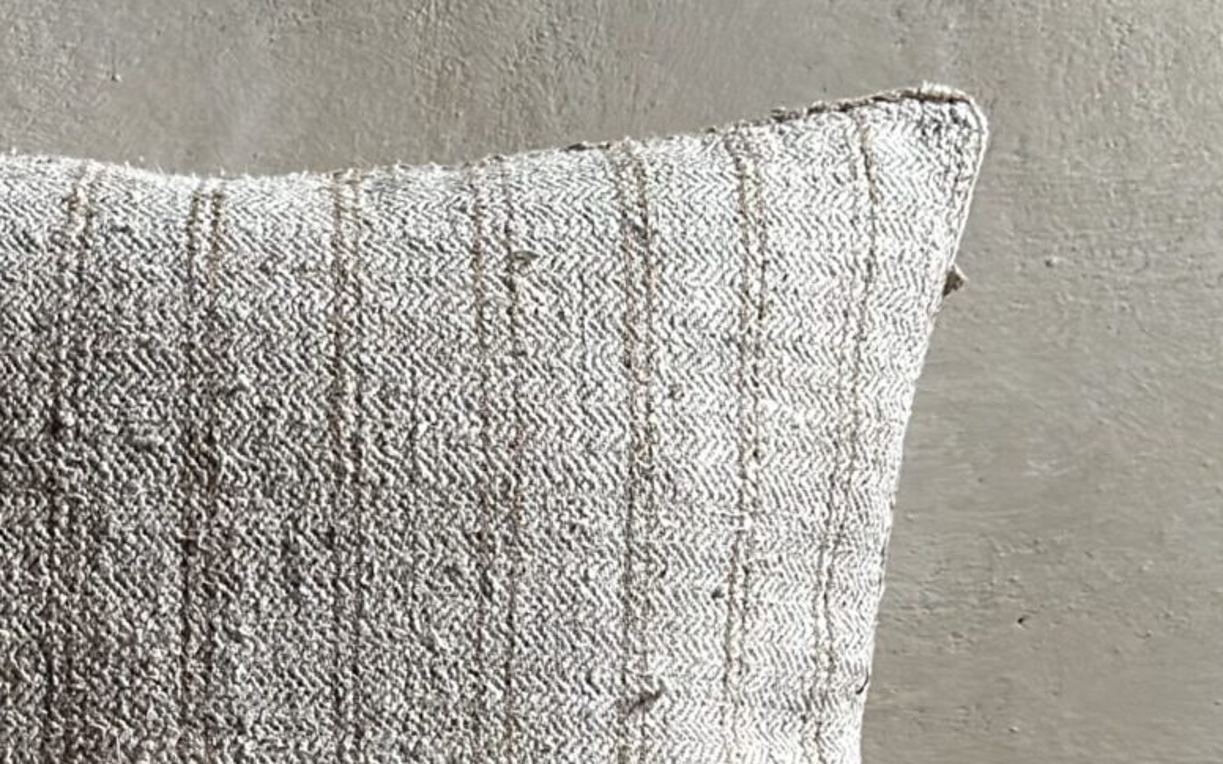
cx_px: 244
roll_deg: -0.9
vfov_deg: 10.9
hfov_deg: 17.5
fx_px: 3933
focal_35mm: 118
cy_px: 975
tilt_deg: -3.4
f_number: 1.78
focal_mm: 6.86
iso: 400
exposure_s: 1/40
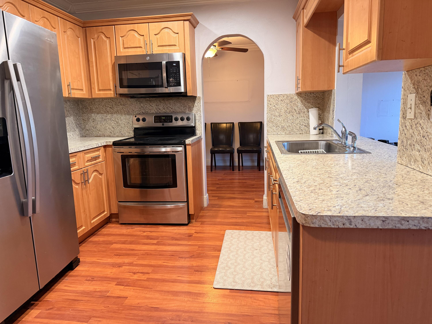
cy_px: 162
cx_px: 216
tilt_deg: -9.8
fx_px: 300
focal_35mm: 24
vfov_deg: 56.8
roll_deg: +1.8
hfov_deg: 71.6
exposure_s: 1/60
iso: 400
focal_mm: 6.76
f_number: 1.78
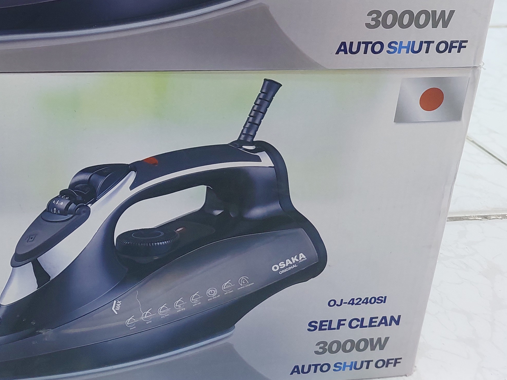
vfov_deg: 29.0
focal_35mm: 47
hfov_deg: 37.6
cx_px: 43
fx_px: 688
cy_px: 3
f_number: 1.8
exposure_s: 1/100
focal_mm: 5.06
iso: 64
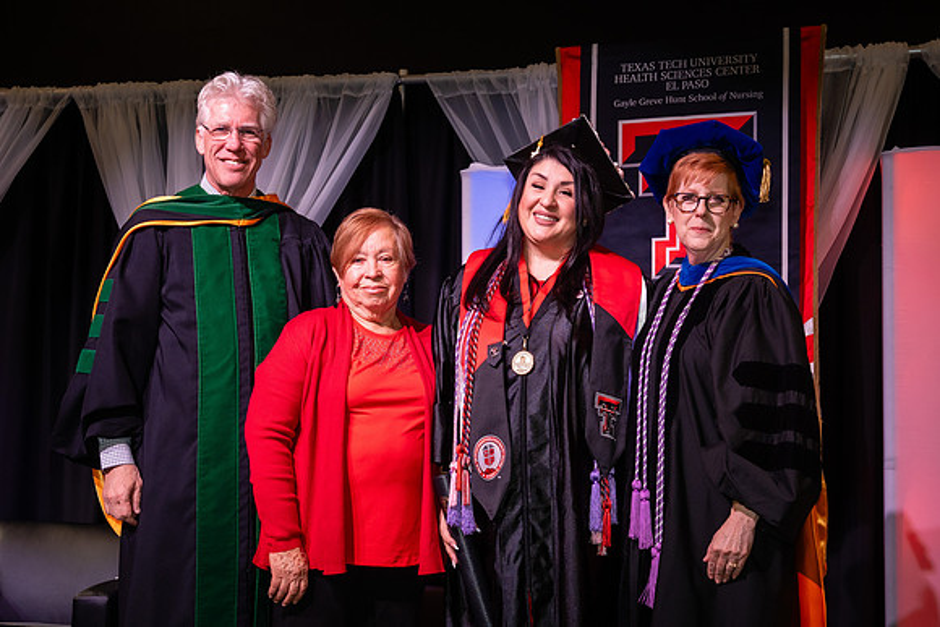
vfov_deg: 21.6
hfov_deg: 31.9
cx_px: 482
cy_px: 363
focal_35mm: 63
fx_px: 1643
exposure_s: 1/160
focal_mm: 48
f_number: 5.6
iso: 1250
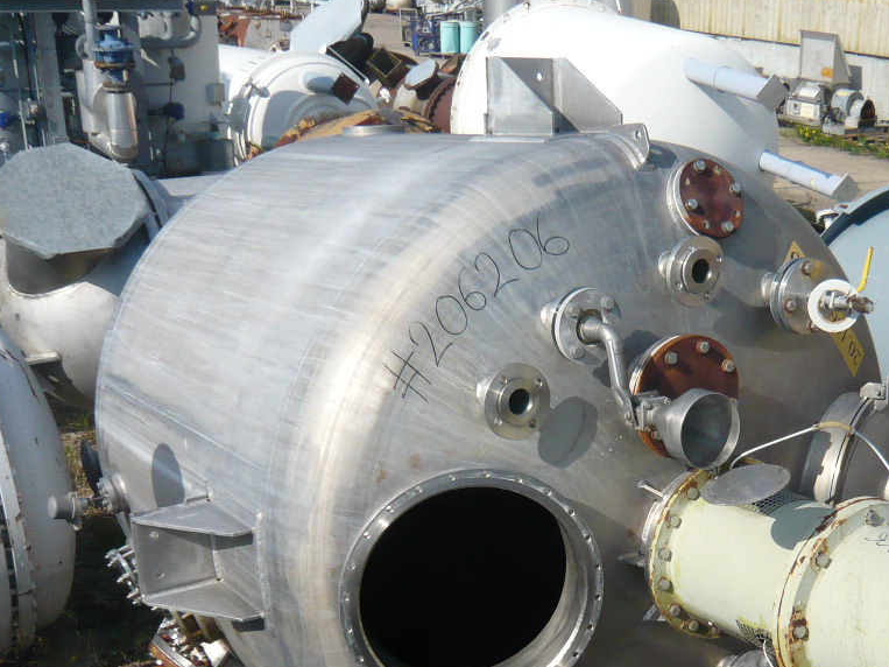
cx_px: 662
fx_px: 1207
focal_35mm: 47
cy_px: 507
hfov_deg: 39.4
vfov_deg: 30.3
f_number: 8
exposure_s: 1/400
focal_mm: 4.6
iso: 200
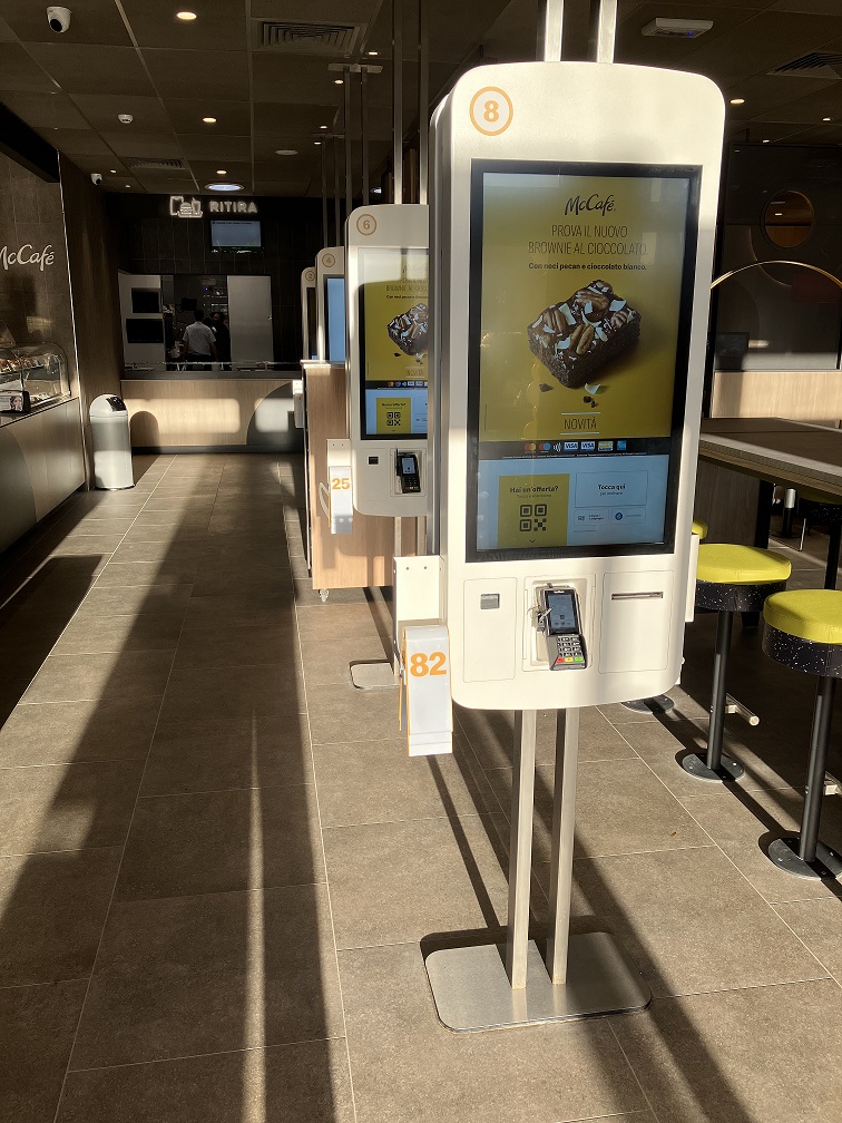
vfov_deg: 63.4
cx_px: 421
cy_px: 562
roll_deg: -0.4
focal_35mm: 28
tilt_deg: -14.5
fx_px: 908
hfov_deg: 49.7
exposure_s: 1/463
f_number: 1.8
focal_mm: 3.99
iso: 32
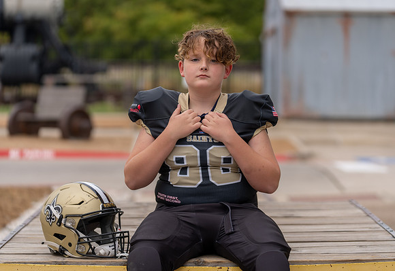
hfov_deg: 16.9
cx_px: 204
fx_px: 1329
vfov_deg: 11.7
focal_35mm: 120
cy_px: 135
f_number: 2.8
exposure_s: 1/400
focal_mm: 113
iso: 100
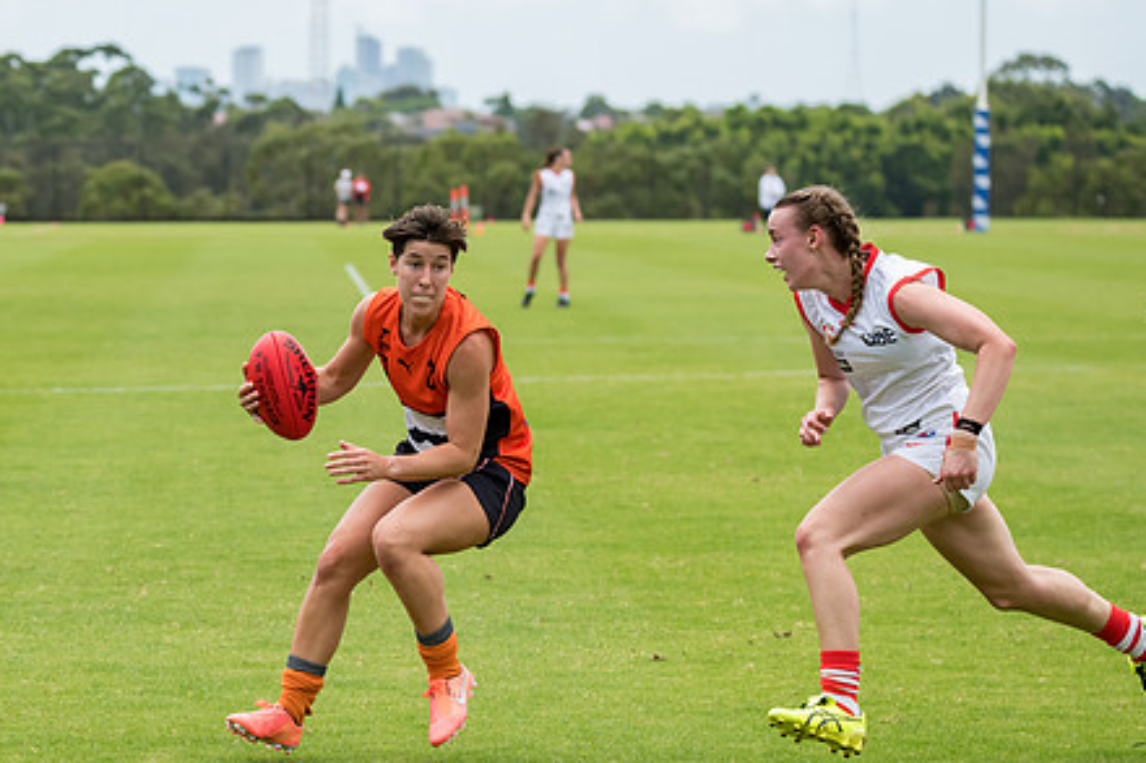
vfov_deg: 6.4
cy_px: 489
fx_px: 6778
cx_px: 396
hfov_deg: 9.7
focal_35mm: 213
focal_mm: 150
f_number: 7.1
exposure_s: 1/1600
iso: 800
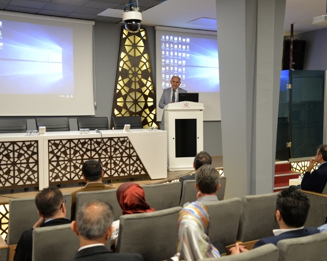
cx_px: 180
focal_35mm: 44
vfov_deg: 34.1
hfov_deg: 42.0
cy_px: 133
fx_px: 426
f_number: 4.2
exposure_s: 1/30
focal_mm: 38
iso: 1400
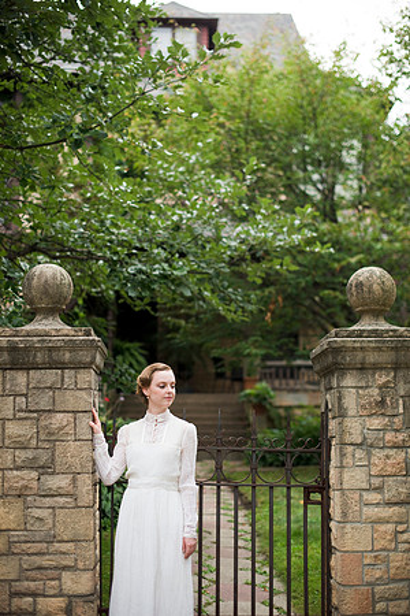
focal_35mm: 50
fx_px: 854
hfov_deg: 27.0
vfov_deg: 39.6
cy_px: 308
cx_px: 205
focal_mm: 50
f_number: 2
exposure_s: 1/500
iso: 200
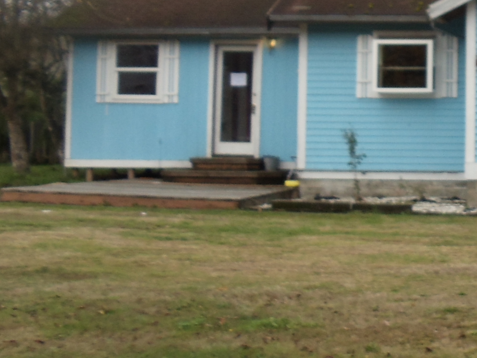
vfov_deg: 11.8
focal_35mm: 125
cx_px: 613
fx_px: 1722
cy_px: 83
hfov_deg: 15.1
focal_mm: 6
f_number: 3.5
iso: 100
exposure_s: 1/200
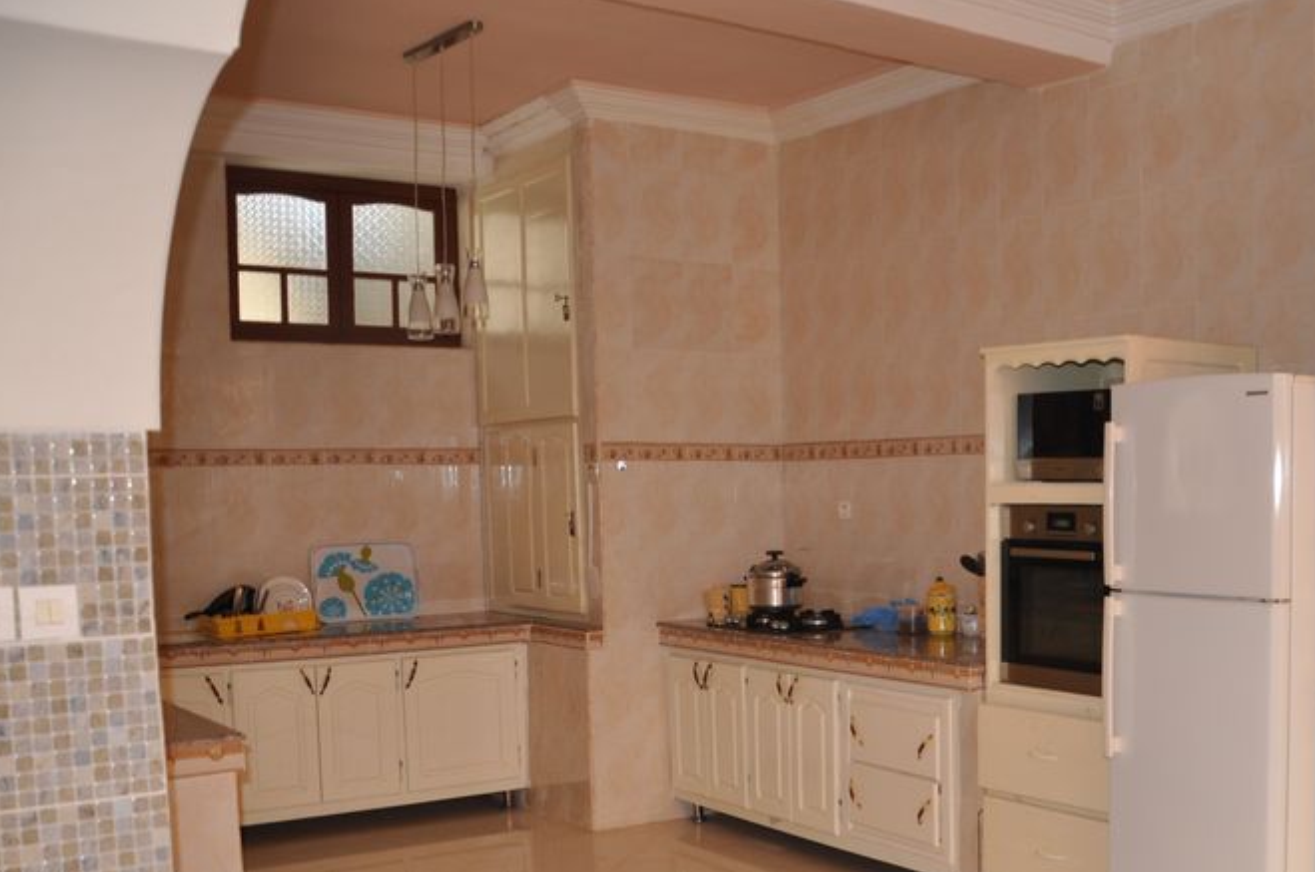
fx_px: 1495
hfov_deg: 45.8
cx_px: 986
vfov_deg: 32.1
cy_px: 623
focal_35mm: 41
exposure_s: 1/60
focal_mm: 18
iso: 320
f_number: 3.5
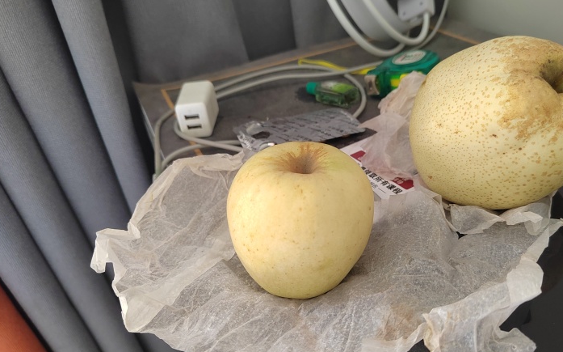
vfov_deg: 44.5
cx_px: 316
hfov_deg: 66.3
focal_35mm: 28
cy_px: 189
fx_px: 429
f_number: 1.9
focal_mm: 5.52
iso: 2147
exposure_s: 1/50
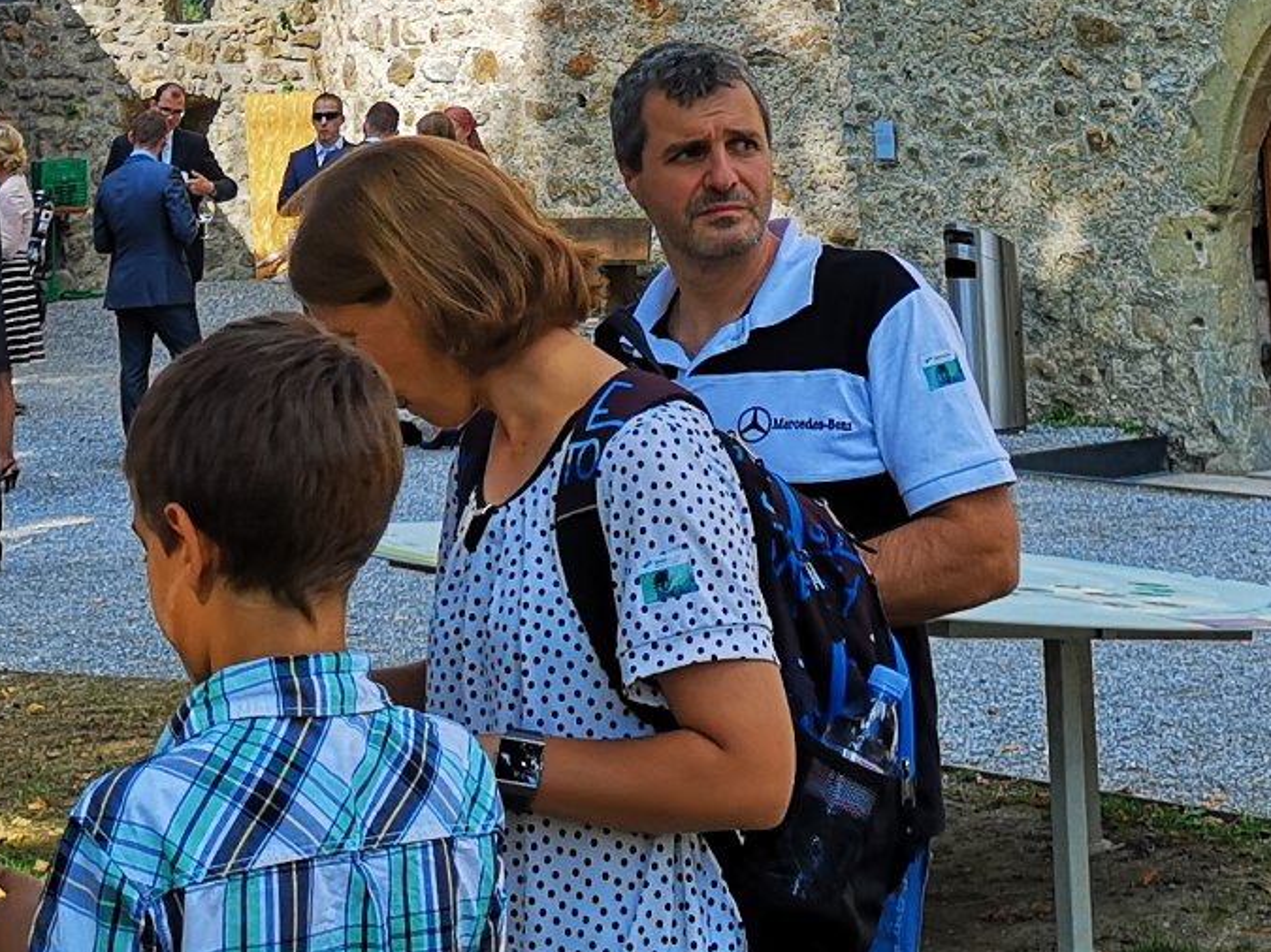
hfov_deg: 22.2
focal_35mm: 88
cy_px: -356
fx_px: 3231
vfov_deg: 15.8
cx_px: 751
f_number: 1.8
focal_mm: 3.95
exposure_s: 1/1342
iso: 50
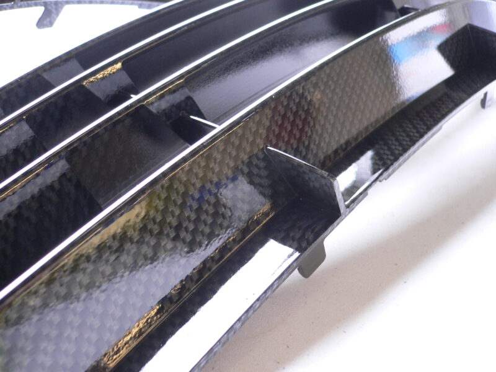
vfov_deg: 40.7
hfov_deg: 52.6
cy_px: 186
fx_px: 502
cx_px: 248
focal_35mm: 35
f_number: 2.8
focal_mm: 5.8
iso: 150
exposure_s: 1/13
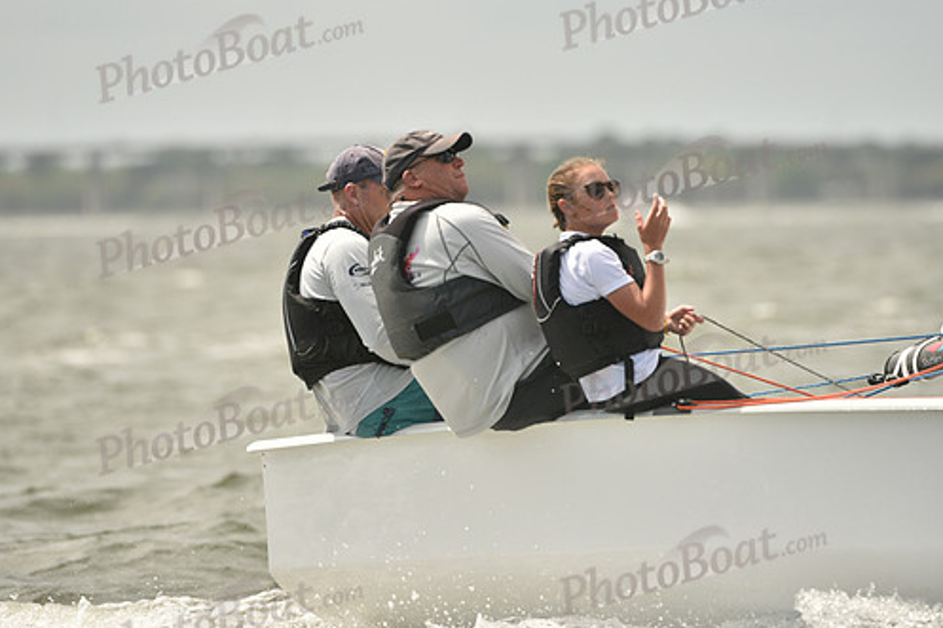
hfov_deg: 4.4
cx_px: 463
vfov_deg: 2.9
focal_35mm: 467
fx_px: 12228
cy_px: 301
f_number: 5
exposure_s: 1/2000
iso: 320
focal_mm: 400
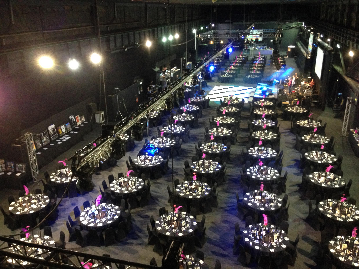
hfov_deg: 55.4
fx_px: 342
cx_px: 180
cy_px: 134
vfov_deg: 42.9
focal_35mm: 33
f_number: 2.4
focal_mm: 4.12
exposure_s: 1/15
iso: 400
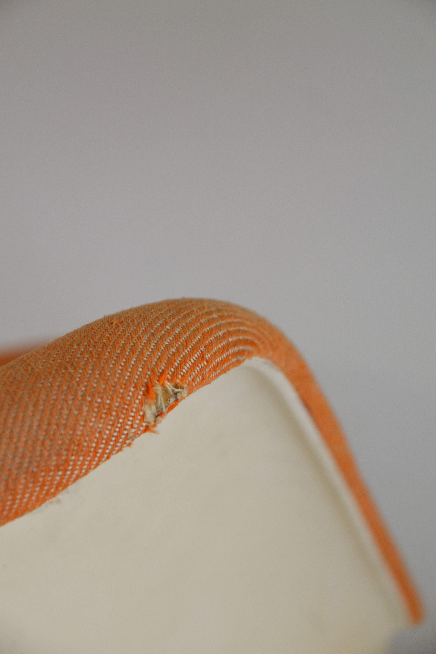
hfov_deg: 13.4
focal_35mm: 102
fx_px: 1853
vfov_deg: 20.0
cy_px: 327
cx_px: 218
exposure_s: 1/125
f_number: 5.3
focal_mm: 68
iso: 400
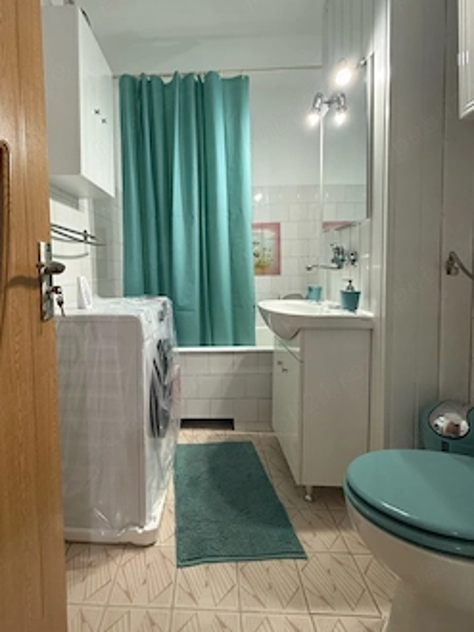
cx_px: 192
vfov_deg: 90.7
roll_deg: +1.8
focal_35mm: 17
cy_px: 282
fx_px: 310
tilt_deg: -0.3
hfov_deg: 74.0
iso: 250
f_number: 2.2
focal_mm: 2.22
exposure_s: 1/50
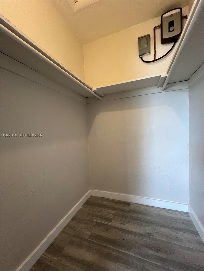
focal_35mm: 13
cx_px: 102
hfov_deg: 89.9
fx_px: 102
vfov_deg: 106.2
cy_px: 136
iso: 200
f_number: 1.8
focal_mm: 1.57
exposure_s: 1/60
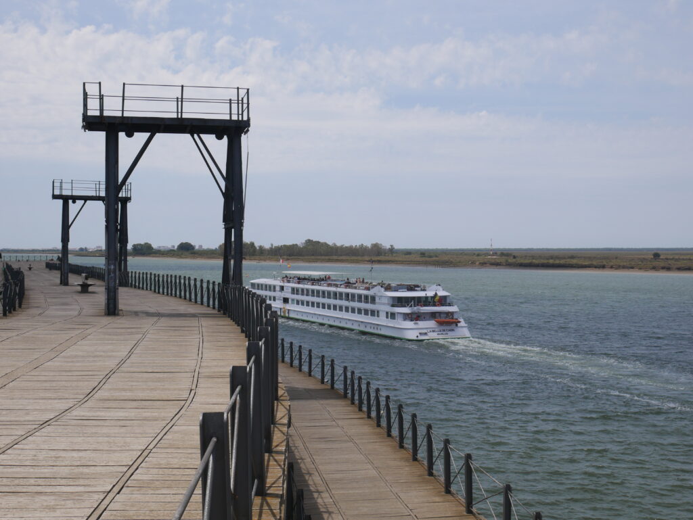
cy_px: 260
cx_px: 346
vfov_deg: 29.1
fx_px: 1001
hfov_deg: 38.2
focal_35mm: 50
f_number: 11
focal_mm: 25
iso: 200
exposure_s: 1/400
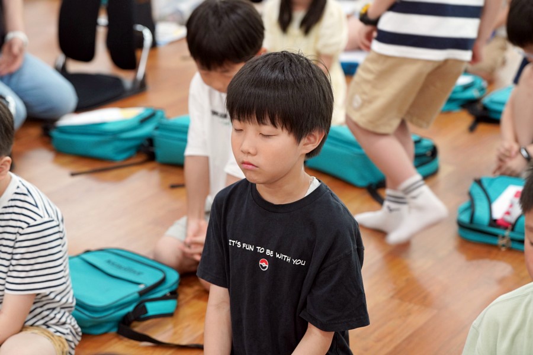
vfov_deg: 16.3
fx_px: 1244
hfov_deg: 24.2
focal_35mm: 84
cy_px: 178
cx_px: 266
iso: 2000
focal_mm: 84
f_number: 4
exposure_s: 1/160
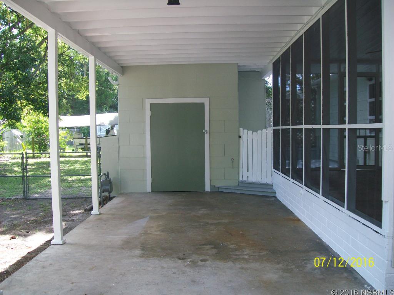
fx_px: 387
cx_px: 197
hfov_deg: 54.0
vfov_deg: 41.8
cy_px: 148
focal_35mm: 34
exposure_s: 1/100
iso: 64
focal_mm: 6.1
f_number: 2.7
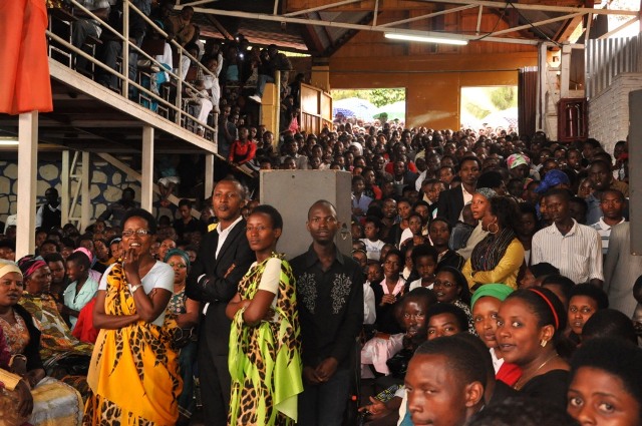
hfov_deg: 41.2
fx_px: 855
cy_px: 213
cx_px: 321
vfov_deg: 28.0
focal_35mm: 48
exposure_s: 1/80
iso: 2000
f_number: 5
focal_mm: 32
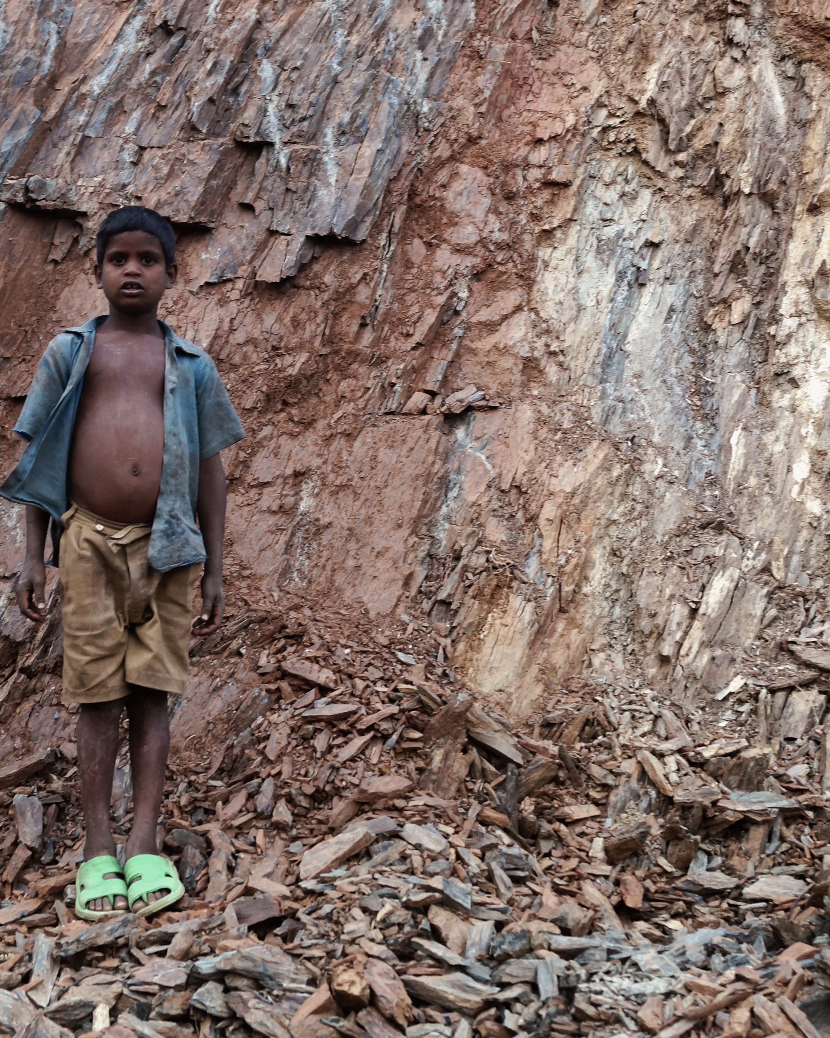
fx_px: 1811
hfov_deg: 25.5
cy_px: 487
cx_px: 205
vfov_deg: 31.9
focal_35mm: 59
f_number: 5.6
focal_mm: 26
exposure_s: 1/60
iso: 400
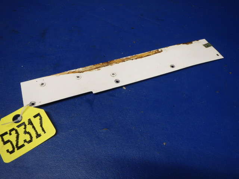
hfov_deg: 63.4
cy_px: 90
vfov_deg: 49.7
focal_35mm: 28
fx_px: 193
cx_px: 120
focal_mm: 5
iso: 250
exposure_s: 1/30
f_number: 3.9
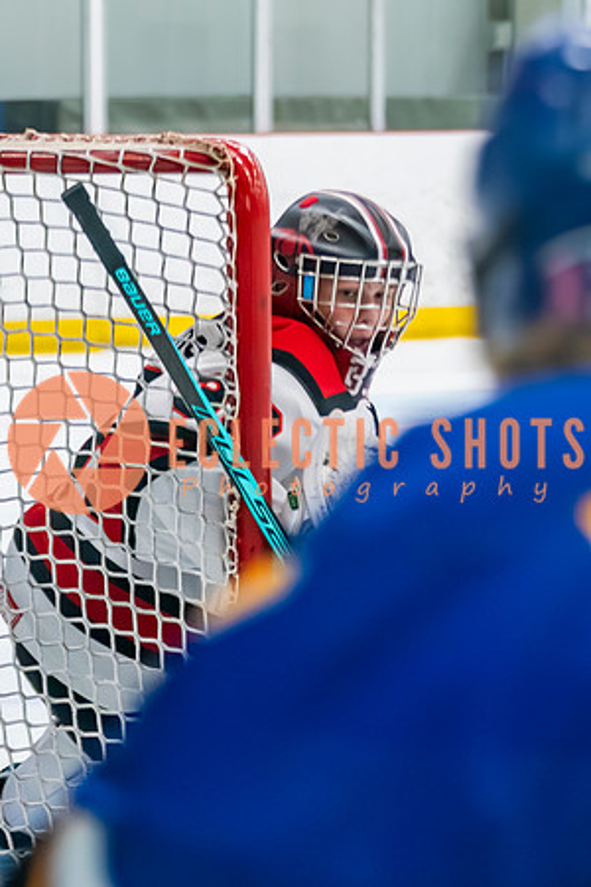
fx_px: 4521
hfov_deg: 7.4
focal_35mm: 184
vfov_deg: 11.2
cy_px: 271
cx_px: 701
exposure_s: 1/640
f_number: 2.8
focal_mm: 80
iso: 2500
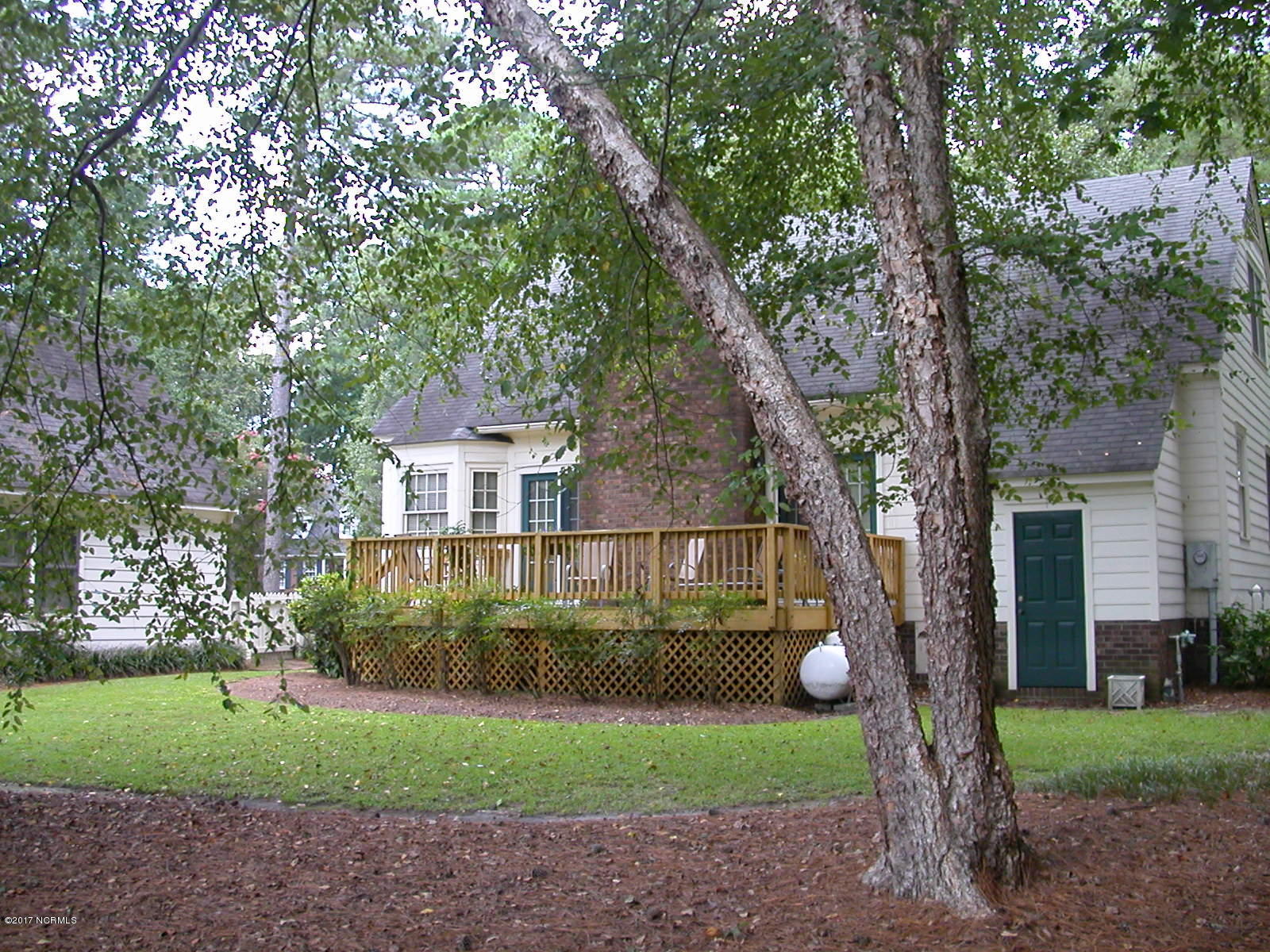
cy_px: 476
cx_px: 635
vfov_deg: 38.7
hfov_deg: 50.1
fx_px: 1357
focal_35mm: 37
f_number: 2.7
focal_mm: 5.6
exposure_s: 1/96.9
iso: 100
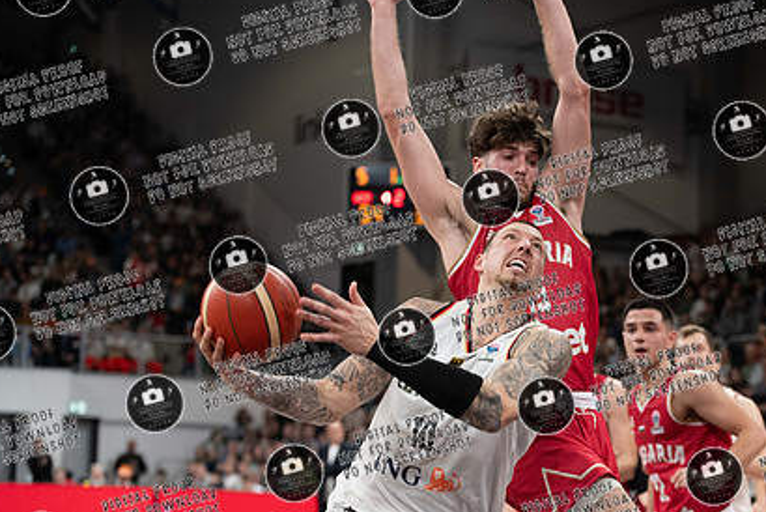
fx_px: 2108
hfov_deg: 20.5
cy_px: 291
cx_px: 529
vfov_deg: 13.8
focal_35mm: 99
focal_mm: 70
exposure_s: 1/1000
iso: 1600
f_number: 3.2
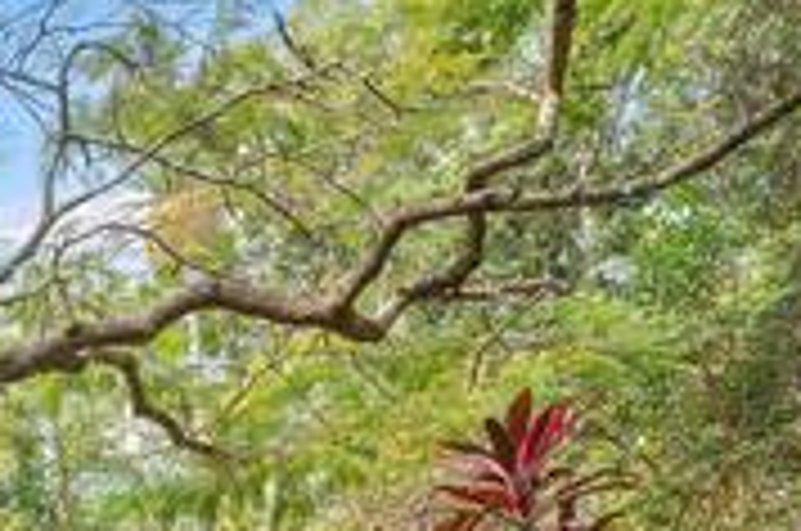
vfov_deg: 24.7
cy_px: 720
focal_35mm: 46
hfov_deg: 34.7
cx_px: -144
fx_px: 1022
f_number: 5.6
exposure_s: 1/250
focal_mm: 16
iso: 200
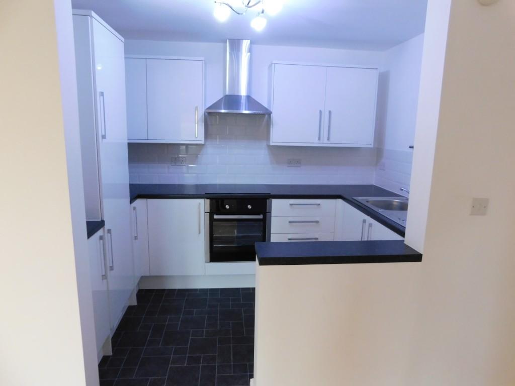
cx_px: 258
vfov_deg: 58.9
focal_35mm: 23
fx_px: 342
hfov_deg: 73.9
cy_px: 193
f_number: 3
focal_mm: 4
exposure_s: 1/13
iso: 400
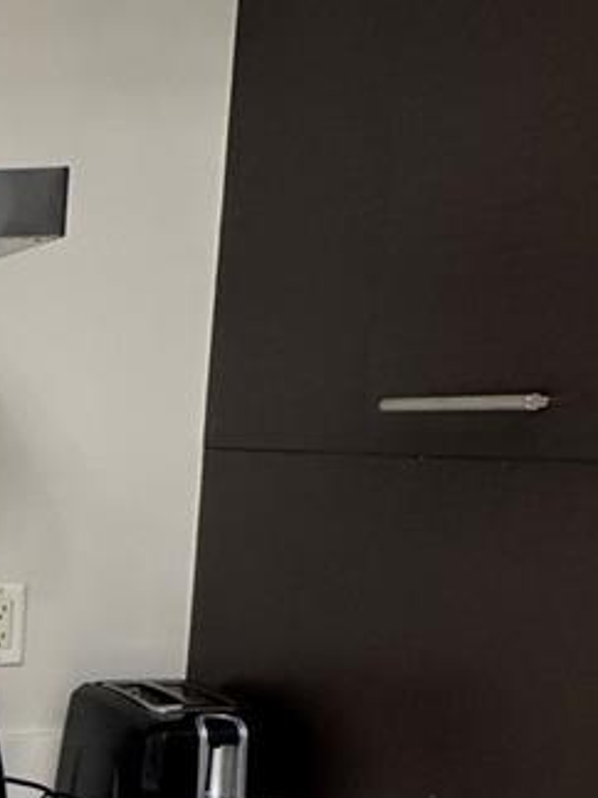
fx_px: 1199
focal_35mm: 52
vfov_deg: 35.1
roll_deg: +3.0
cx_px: -423
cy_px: 689
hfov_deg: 21.0
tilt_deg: -13.6
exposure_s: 1/120
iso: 320
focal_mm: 2.22
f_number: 2.2
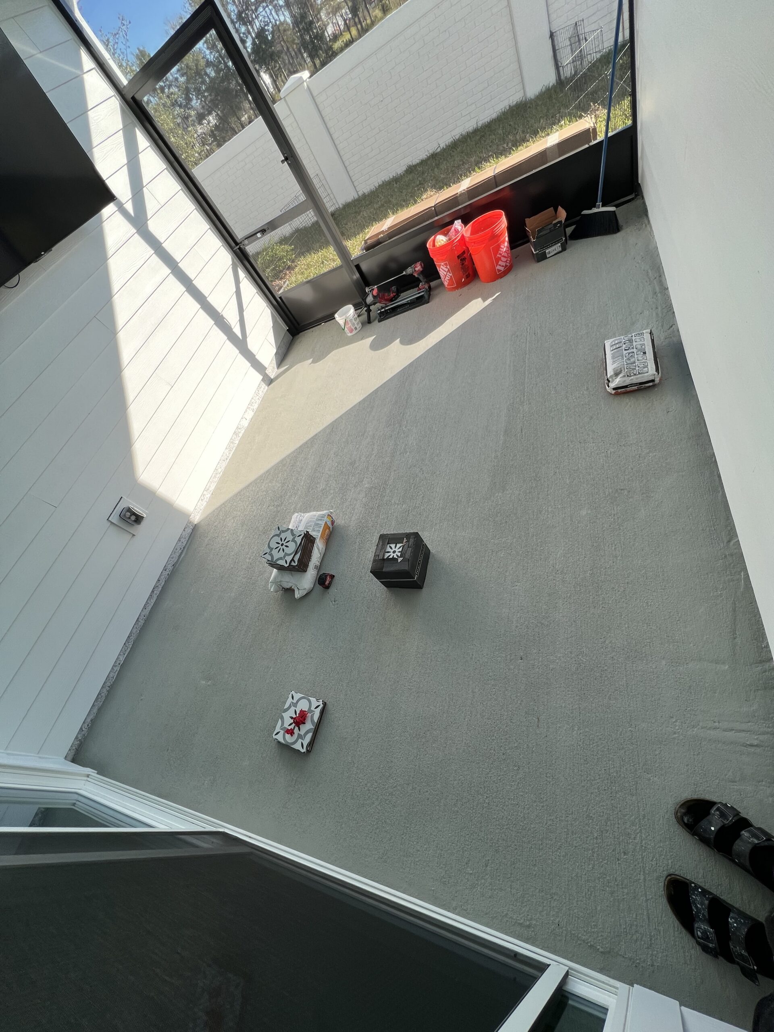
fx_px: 388
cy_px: 516
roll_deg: +40.8
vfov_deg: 106.2
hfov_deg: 89.9
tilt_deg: -44.1
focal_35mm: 13
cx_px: 387
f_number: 1.8
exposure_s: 1/313
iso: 32
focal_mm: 1.57
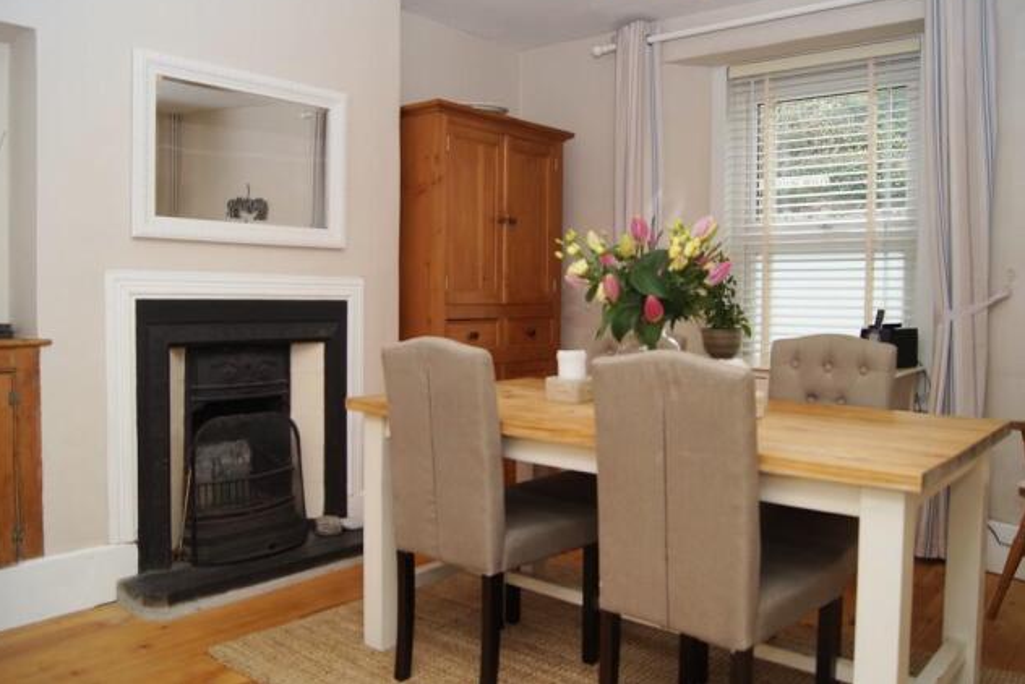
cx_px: 522
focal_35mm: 28
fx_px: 798
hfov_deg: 65.4
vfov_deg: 46.4
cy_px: 331
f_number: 4.5
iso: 400
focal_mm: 18
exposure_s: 1/200
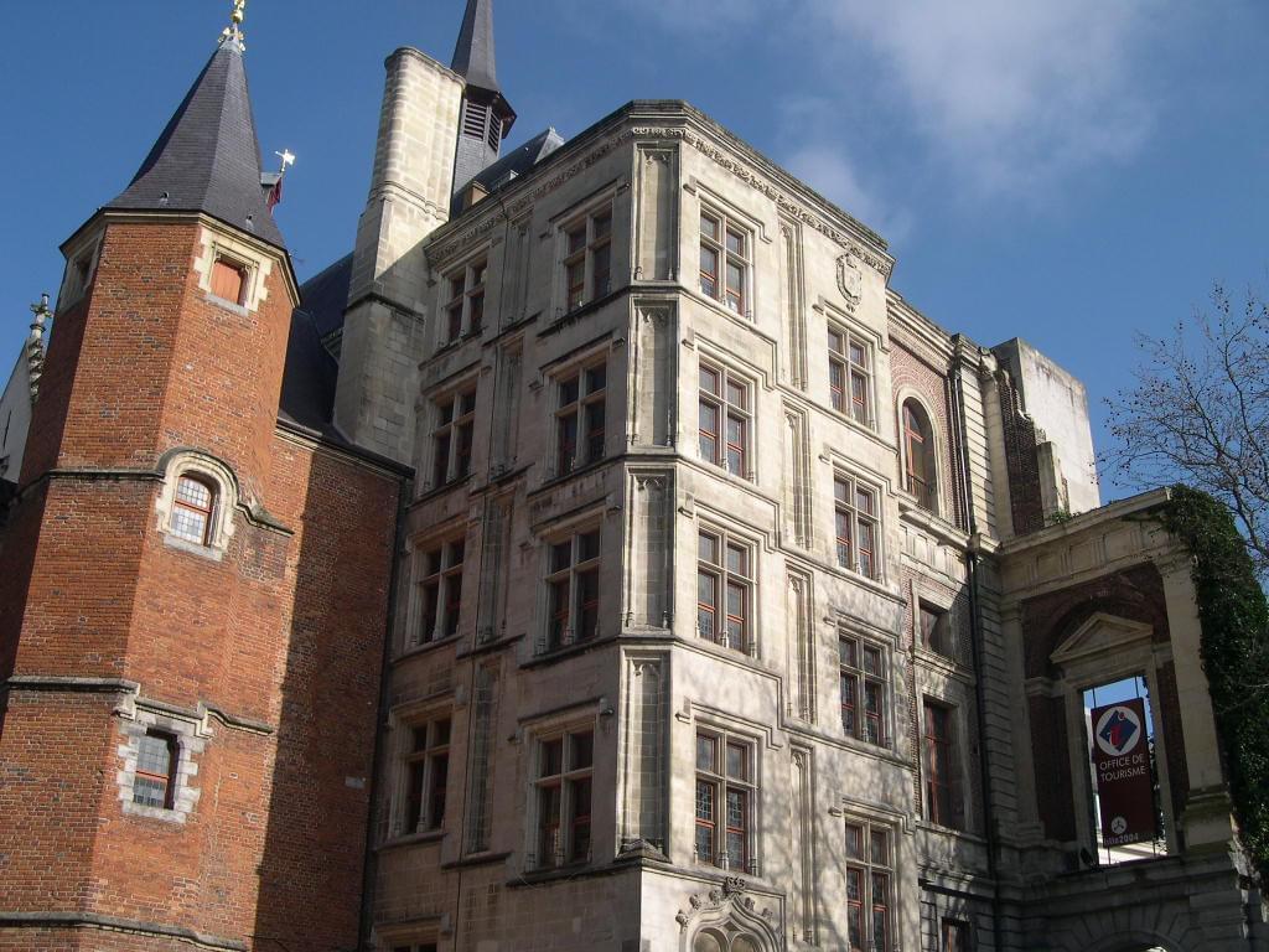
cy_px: 476
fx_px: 1393
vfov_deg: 37.7
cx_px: 634
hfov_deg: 49.0
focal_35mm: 38
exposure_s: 1/204
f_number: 7.6
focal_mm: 8
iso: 100
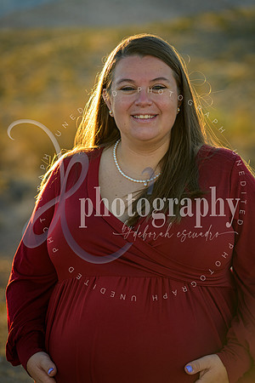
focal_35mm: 105
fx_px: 1116
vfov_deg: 19.5
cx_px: 128
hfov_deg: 13.0
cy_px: 192
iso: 250
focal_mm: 105
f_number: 3.5
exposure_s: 1/800
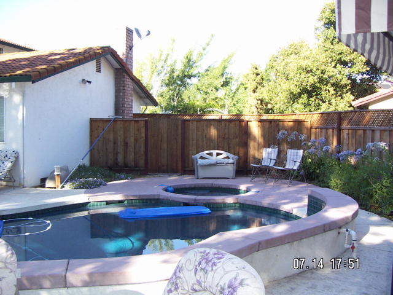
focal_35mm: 36
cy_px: 148
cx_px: 196
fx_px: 409
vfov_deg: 39.7
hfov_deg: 51.4
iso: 100
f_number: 2.8
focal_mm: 4.7
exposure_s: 1/320
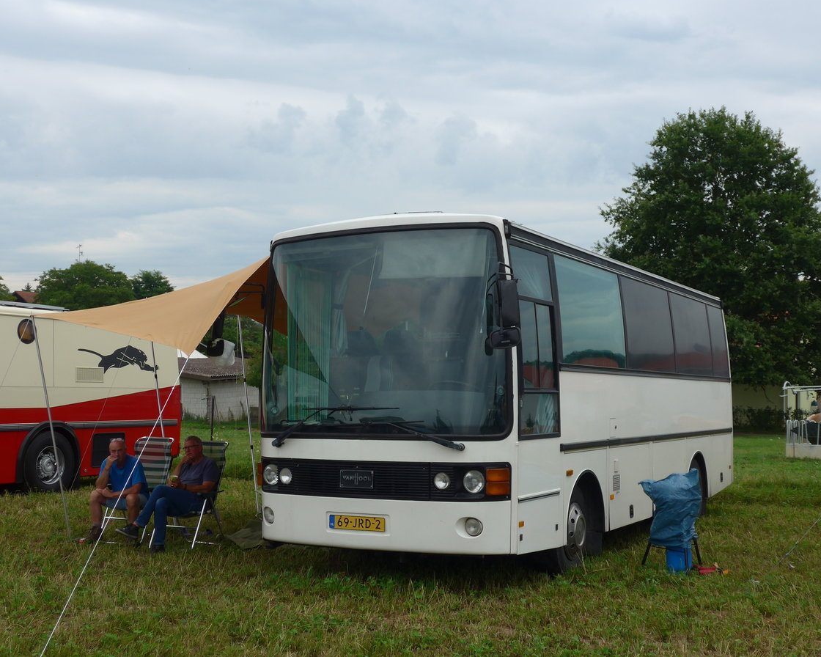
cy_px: 328
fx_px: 1118
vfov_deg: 32.7
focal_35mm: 46
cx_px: 428
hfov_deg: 40.3
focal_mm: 9
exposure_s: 1/800
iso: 80
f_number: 2.8
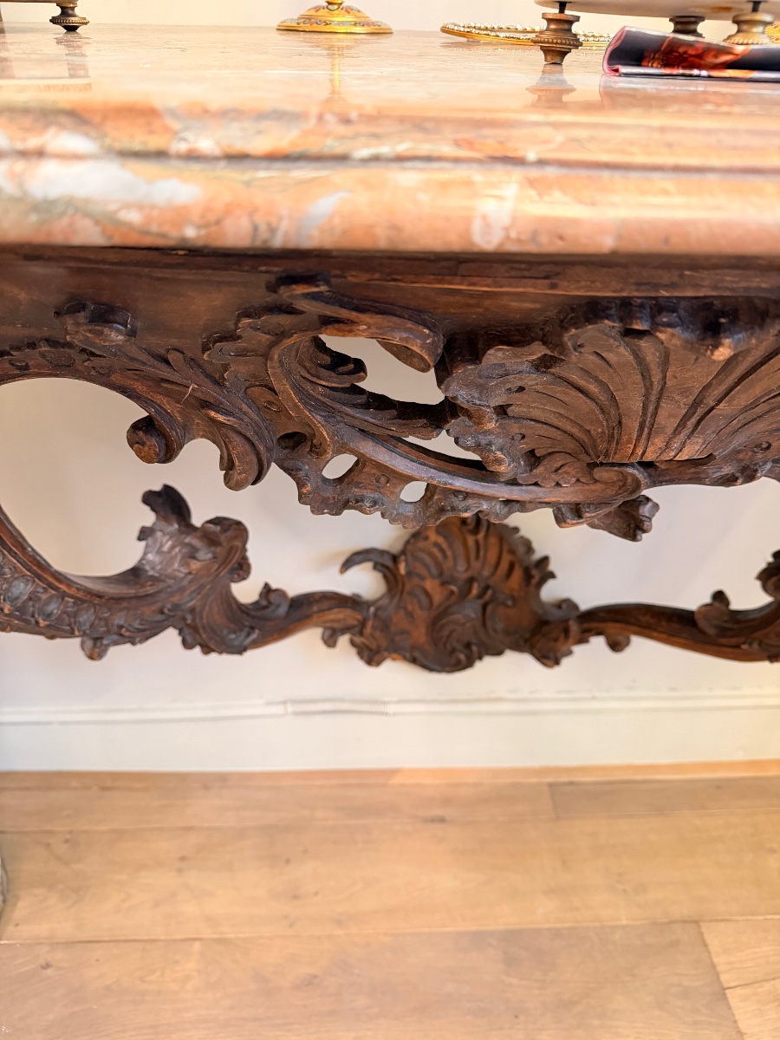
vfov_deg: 71.6
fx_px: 721
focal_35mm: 24
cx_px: 390
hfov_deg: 56.8
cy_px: 520
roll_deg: -0.9
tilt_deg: -32.5
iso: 640
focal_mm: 6.76
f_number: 1.78
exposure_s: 1/33
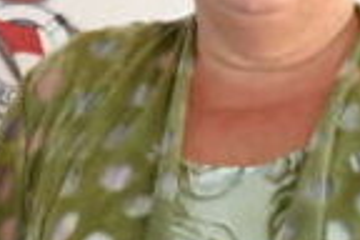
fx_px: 3060
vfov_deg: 4.5
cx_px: 105
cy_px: 166
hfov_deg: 6.7
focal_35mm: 306
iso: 400
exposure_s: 1/125
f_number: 5
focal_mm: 43
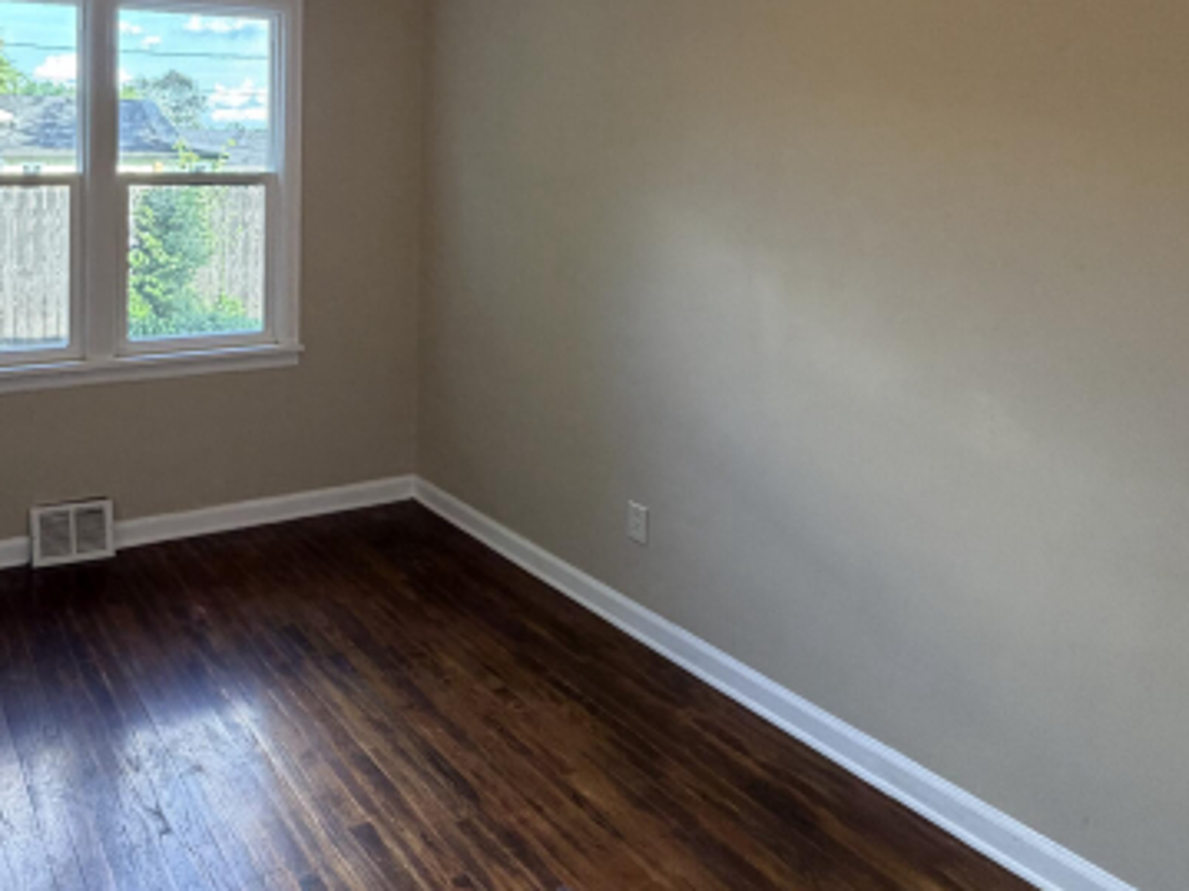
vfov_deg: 49.6
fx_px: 893
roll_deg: +0.3
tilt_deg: +0.8
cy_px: 166
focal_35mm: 26
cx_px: 210
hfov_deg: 60.9
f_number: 2.2
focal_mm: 2.22
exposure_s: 1/60
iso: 160
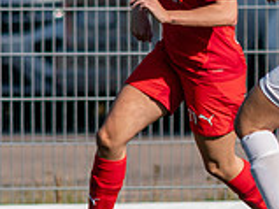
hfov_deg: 1.0
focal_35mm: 1977
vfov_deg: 0.8
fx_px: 15922
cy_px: 112
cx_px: 245
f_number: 3.5
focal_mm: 300
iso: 110
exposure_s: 1/1600
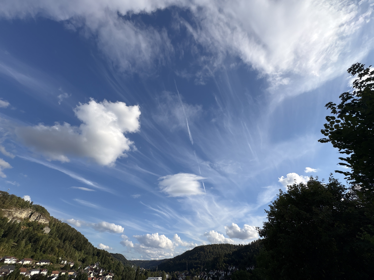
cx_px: 187
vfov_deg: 85.7
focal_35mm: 14
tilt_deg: +41.3
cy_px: 140
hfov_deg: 102.1
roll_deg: -1.3
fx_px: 151
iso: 50
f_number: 2.2
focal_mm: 2.22
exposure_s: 1/2273
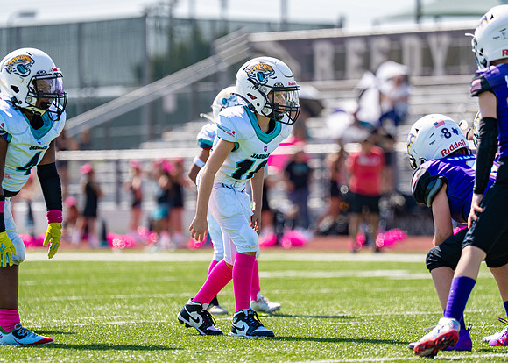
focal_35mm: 264
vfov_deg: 5.5
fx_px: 3806
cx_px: 252
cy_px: 173
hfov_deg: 7.6
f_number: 2.8
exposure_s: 1/1600
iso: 100
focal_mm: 173
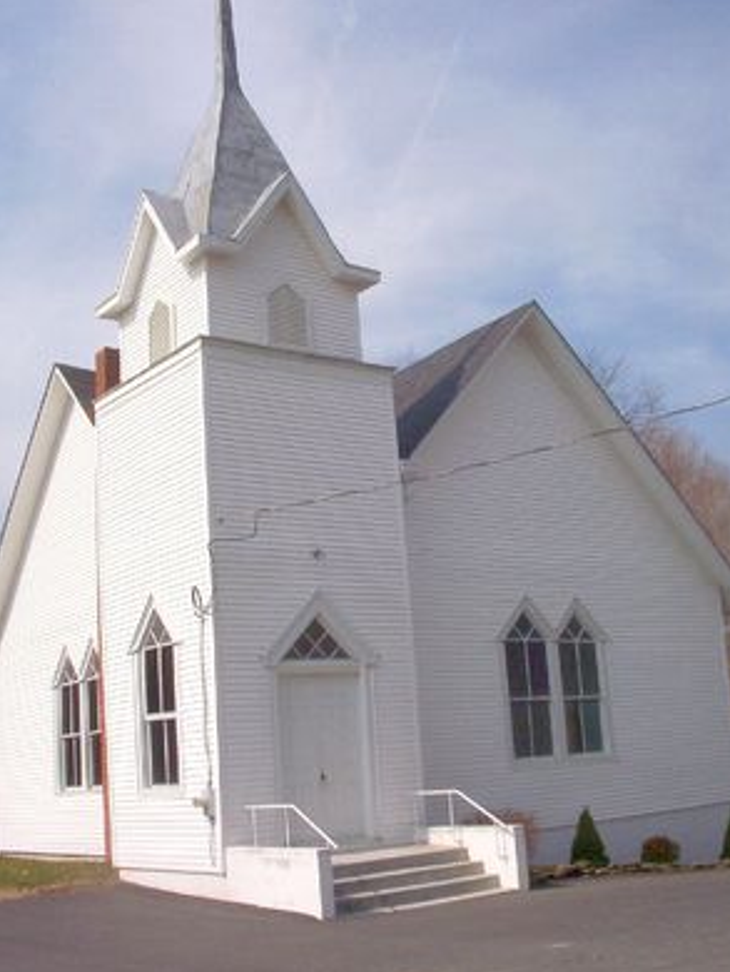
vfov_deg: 46.8
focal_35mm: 40
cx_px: 369
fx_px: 1123
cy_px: 486
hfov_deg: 36.0
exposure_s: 1/616
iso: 100
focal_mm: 6
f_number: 8
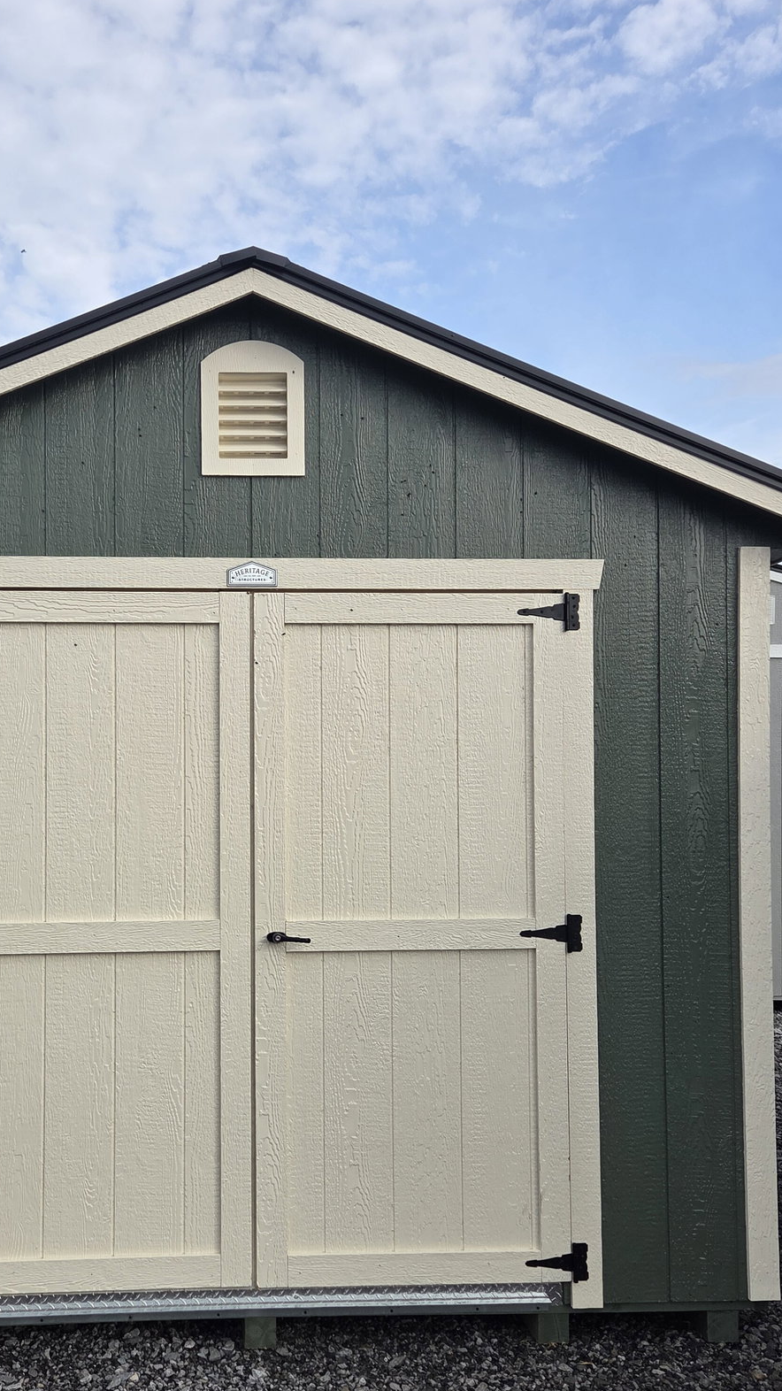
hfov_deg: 34.3
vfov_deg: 57.9
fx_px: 1254
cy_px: 779
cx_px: 261
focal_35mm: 34
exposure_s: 1/2820
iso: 80
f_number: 1.8
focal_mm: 5.4
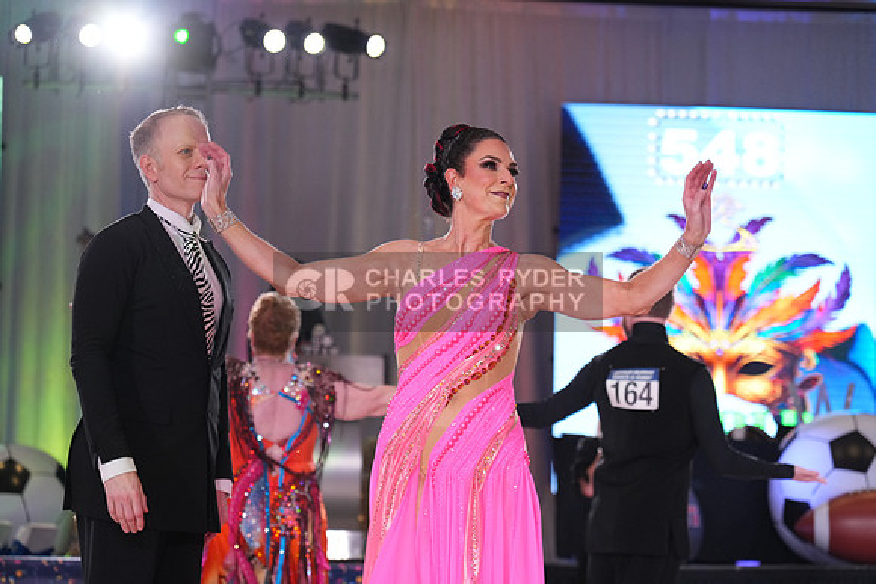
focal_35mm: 105
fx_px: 2555
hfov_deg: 19.5
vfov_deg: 13.0
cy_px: 292
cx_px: 438
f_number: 4
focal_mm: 105
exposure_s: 1/500
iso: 2500
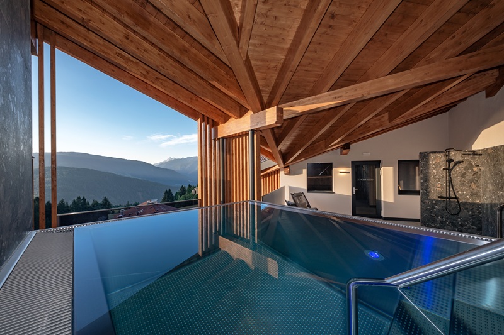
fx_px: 196
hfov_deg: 104.3
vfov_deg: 81.2
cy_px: 168
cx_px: 252
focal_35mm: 14
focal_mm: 14
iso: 250
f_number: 11
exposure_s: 1/60
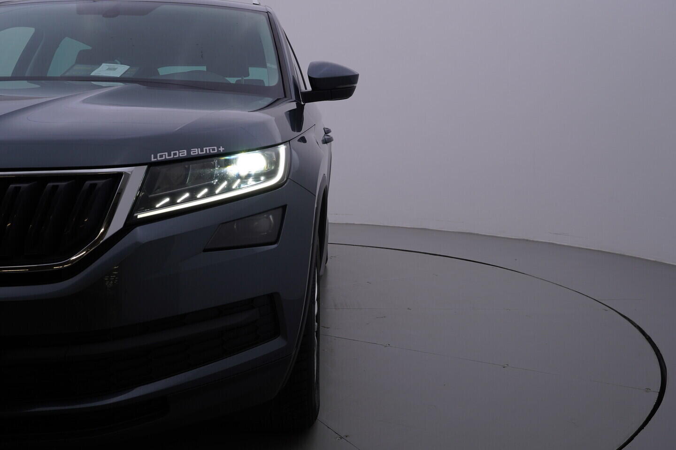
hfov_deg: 53.1
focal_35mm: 36
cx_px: 338
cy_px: 225
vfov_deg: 36.9
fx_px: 676
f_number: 5.6
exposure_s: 1/125
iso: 125
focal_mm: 24
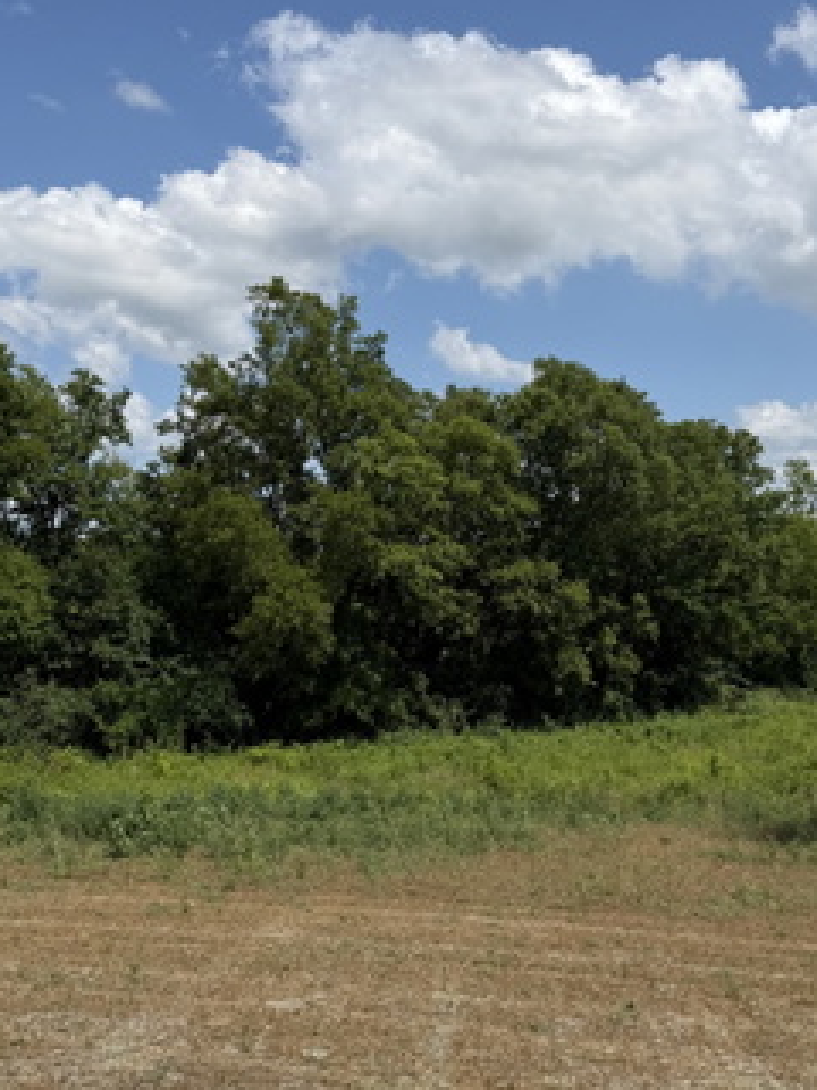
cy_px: 591
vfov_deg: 46.7
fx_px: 1259
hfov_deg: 35.9
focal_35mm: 40
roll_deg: +0.5
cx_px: 432
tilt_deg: -0.1
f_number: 1.78
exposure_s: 1/6711
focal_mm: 6.76
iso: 80
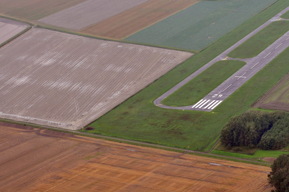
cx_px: 230
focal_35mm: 125
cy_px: 41
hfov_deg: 16.3
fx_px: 1002
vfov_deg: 10.9
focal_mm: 50
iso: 200
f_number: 8
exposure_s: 1/250
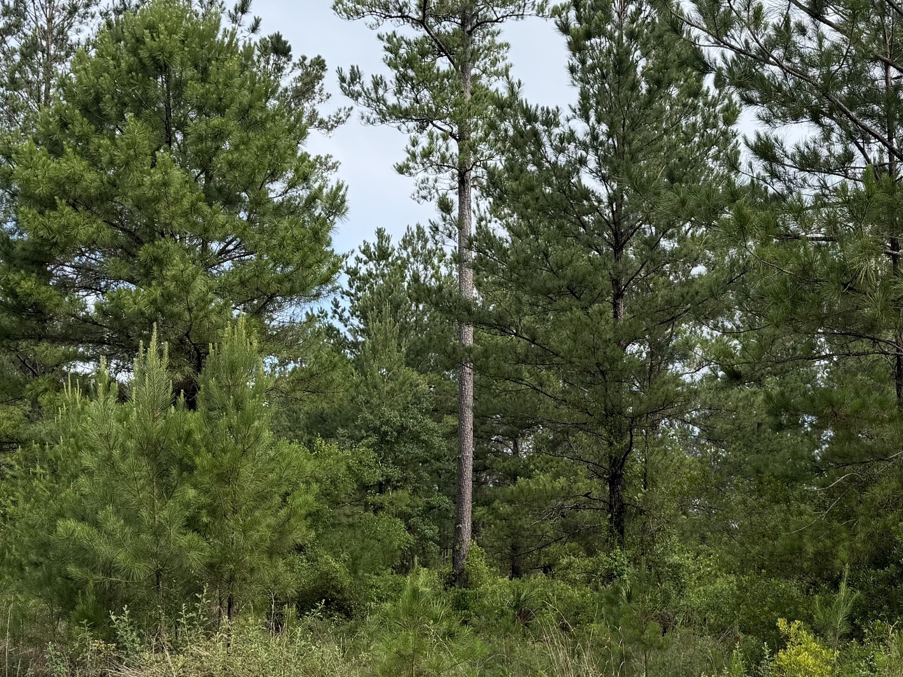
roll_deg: -0.3
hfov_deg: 36.4
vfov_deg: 27.6
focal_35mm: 52
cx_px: 615
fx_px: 1356
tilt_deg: +3.9
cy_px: 507
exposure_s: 1/1727
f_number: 1.78
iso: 80
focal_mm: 6.76
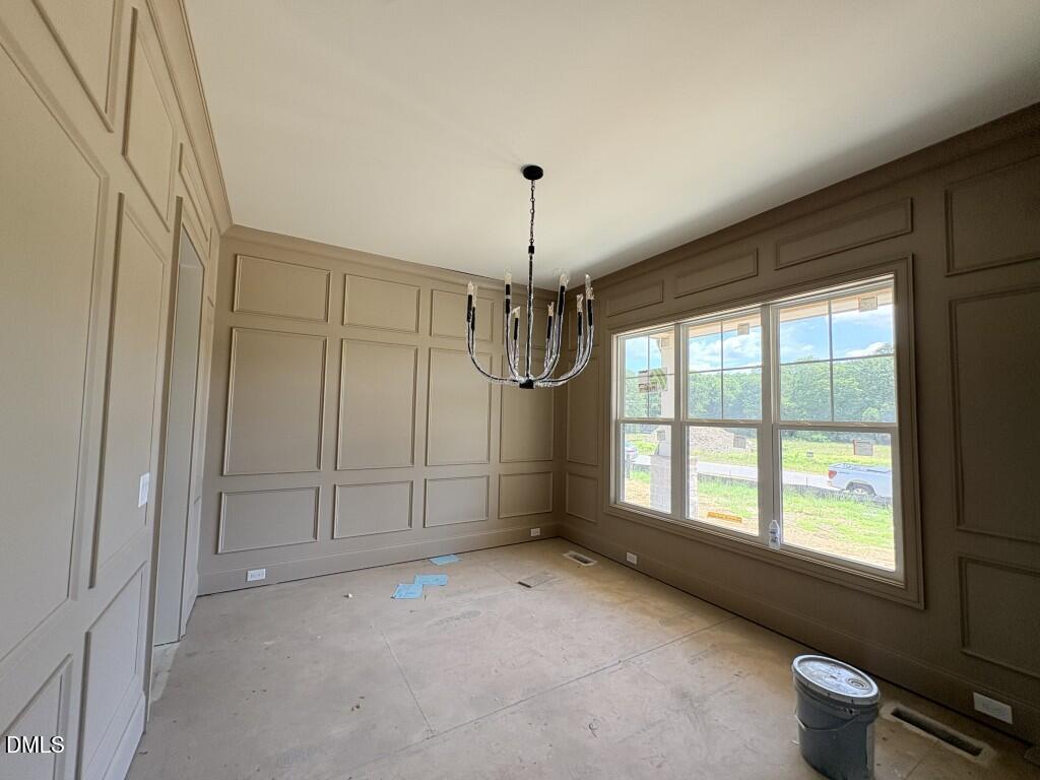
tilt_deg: +3.2
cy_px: 390
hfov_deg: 102.1
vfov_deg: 85.7
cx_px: 520
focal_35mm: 14
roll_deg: -1.7
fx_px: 421
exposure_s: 1/130
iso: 64
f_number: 2.2
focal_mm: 2.22
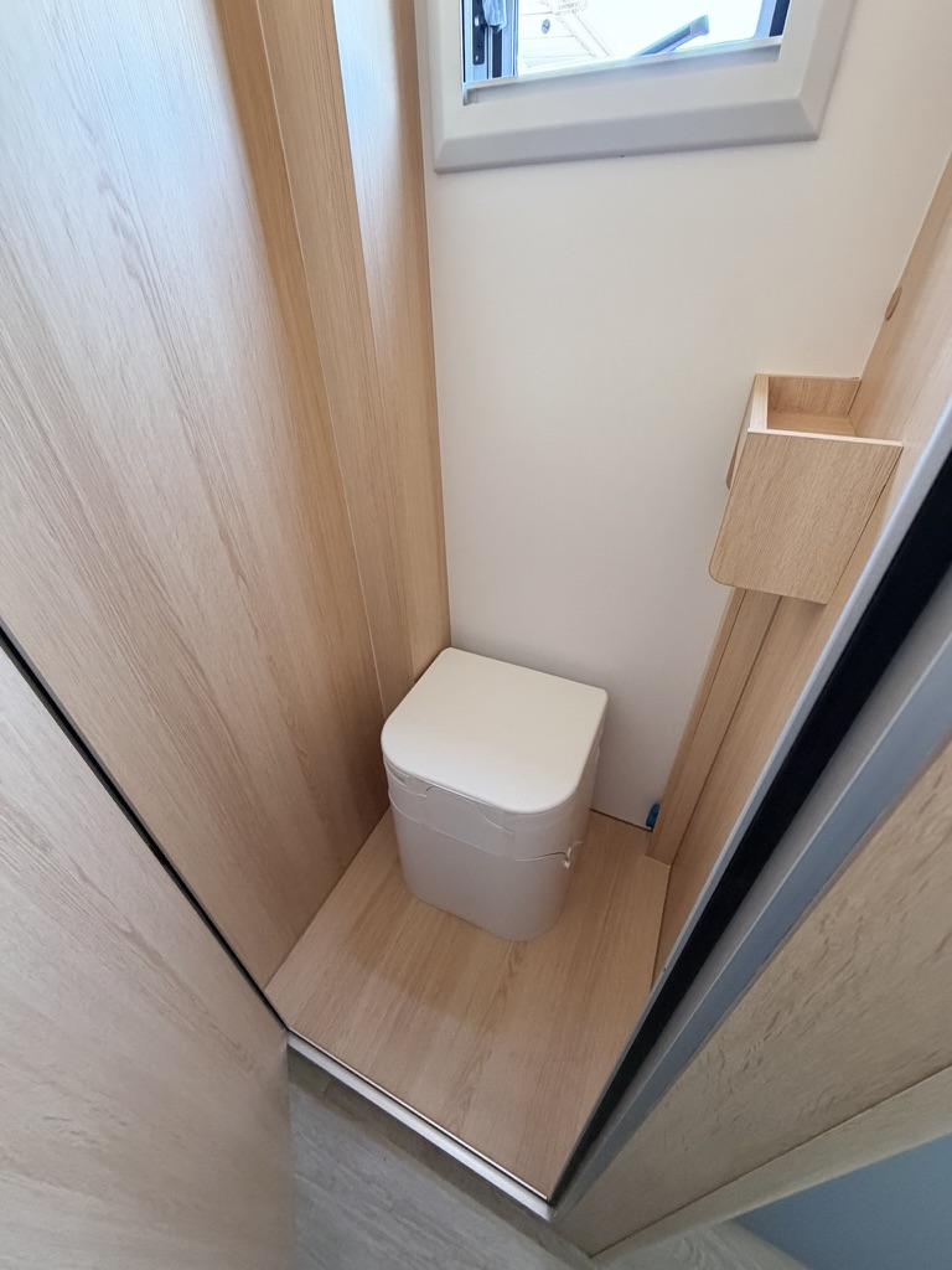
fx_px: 513
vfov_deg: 102.1
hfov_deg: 85.7
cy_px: 635
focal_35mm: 14
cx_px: 476
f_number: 2.2
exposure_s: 1/60
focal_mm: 2.22
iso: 400
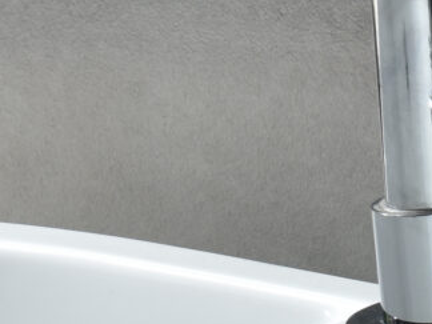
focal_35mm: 395
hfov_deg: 4.9
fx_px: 4930
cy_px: 274
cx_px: 864
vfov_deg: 3.8
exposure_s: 1/80
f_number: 13
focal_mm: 52
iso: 200
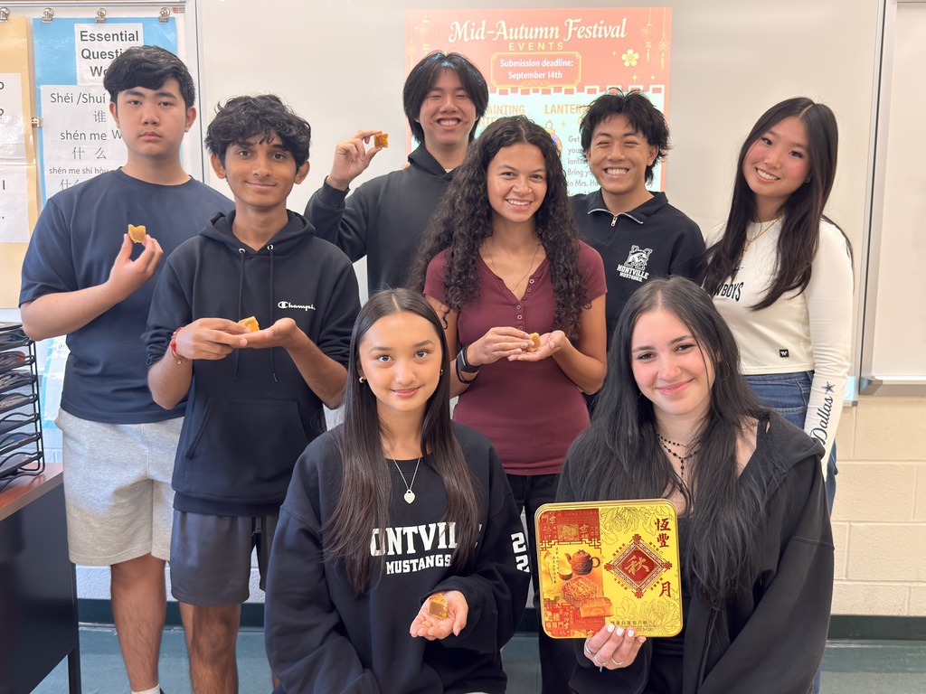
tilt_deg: -8.0
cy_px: 347
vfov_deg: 40.7
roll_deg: -0.4
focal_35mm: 35
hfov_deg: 52.6
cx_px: 463
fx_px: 936
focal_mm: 6.76
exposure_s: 1/120
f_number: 1.78
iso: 250
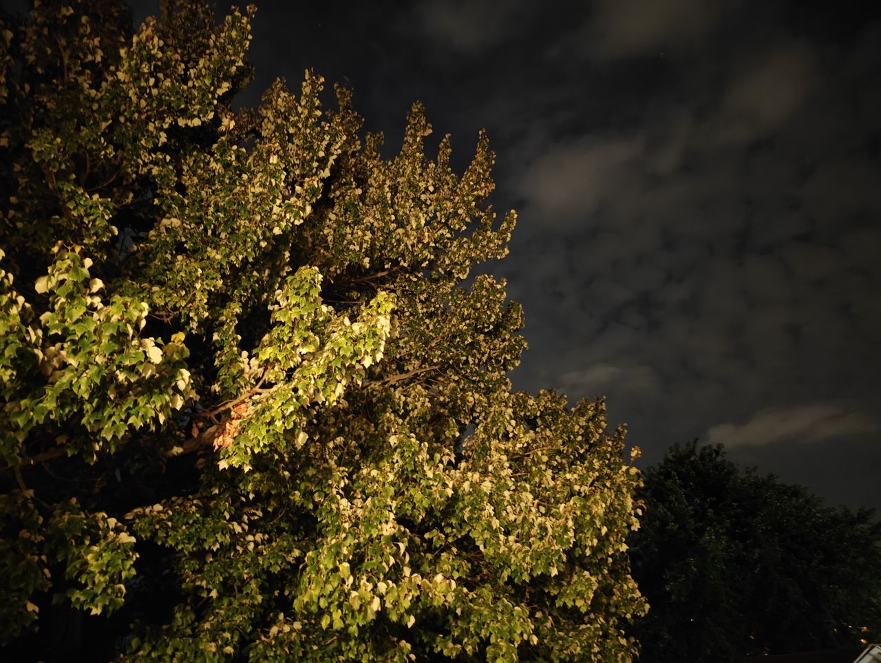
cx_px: 440
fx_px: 612
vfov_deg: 56.9
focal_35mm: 24
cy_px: 332
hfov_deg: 71.5
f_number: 1.7
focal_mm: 6.06
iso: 12800
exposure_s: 1/7
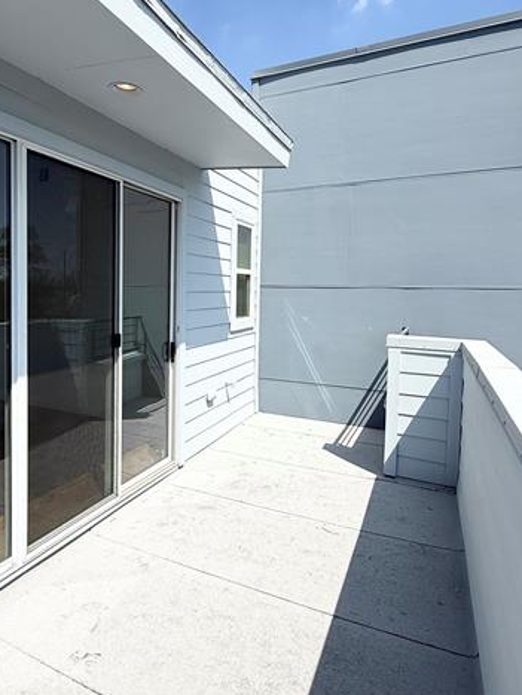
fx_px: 462
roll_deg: -1.6
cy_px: 307
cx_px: 195
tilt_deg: -2.8
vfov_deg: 73.6
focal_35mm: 23
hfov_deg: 58.2
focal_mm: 2.22
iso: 50
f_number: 2.2
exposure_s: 1/3460
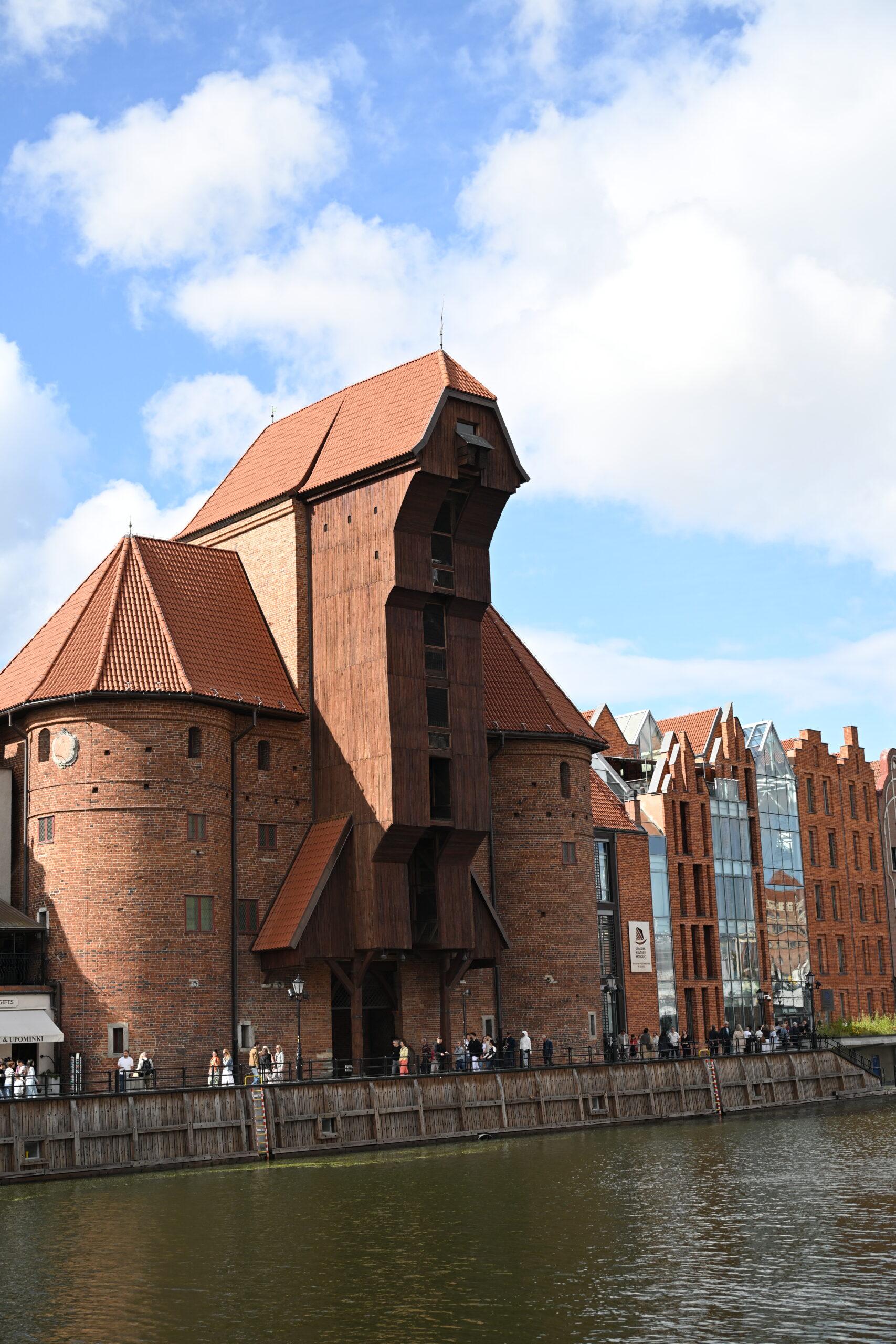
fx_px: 1754
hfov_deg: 28.7
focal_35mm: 47
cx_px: 448
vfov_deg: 41.9
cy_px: 672
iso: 400
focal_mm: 47
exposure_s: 1/2500
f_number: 4
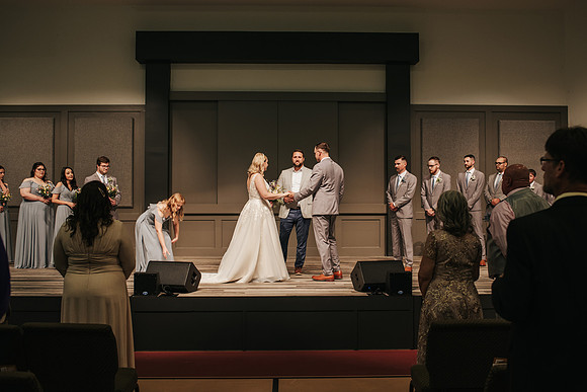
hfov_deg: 48.1
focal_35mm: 40
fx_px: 657
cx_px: 302
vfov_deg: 33.2
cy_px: 199
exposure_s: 1/125
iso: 720
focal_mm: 35
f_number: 3.2
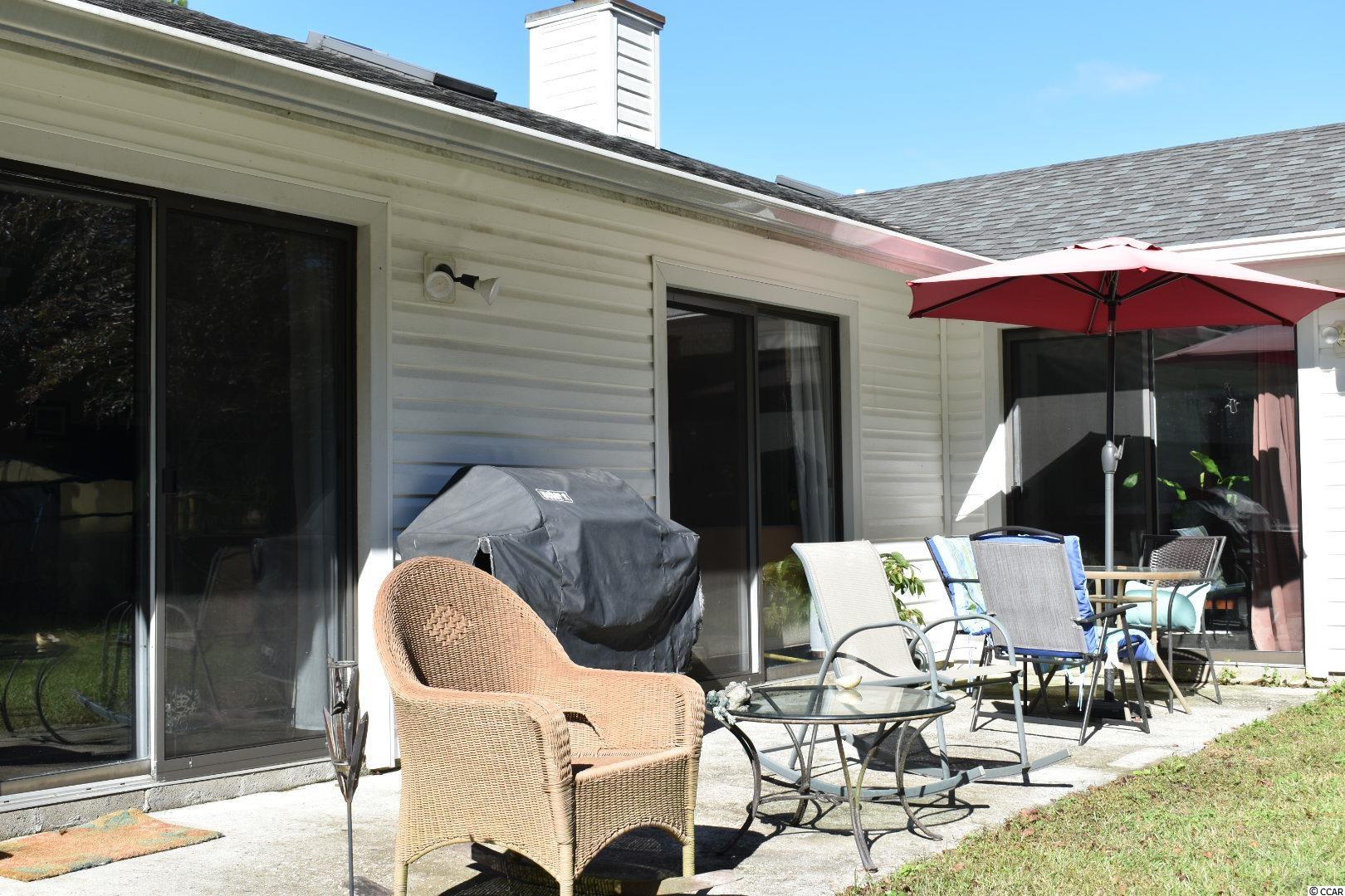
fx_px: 1625
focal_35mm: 44
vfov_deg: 30.8
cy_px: 448
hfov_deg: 45.0
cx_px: 672
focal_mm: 29
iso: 160
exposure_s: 1/250
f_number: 8
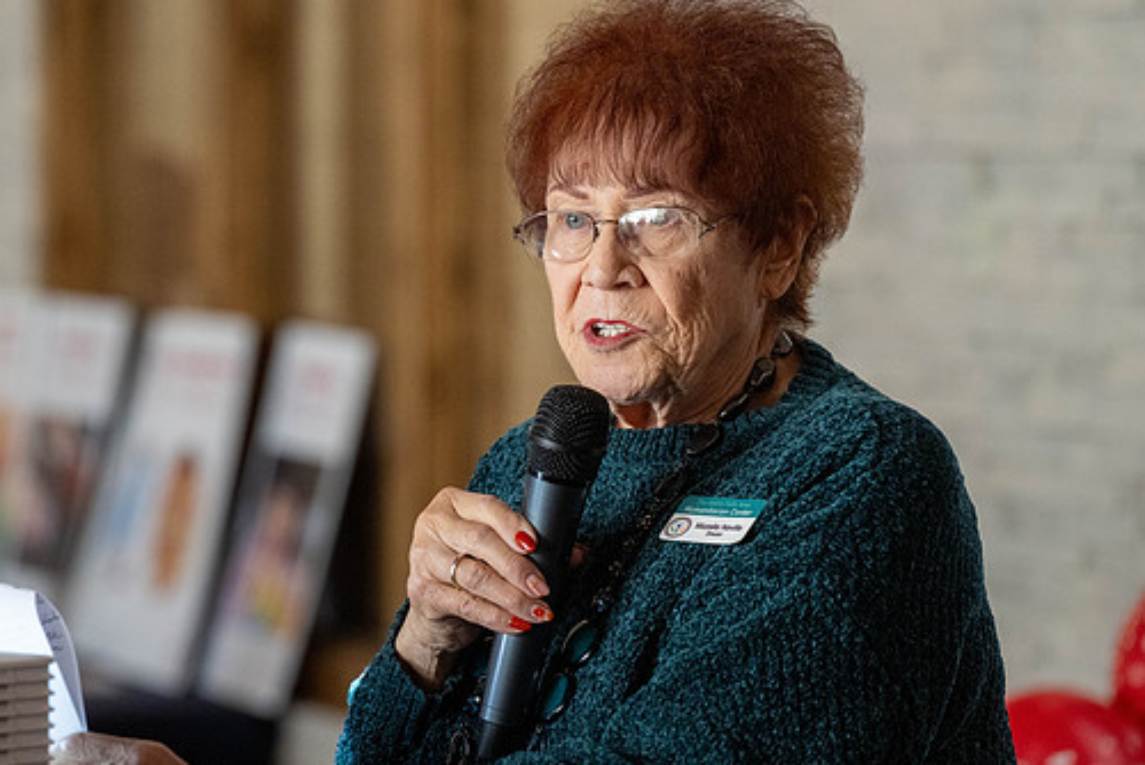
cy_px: 413
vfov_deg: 5.9
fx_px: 7383
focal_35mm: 232
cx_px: 504
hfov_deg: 8.9
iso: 5000
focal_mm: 200
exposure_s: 1/500
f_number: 5
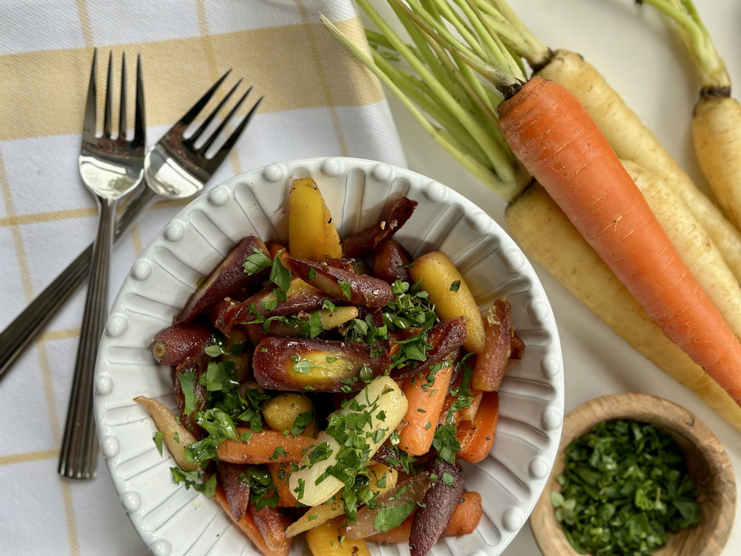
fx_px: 1028
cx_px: 370
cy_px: 278
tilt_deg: -87.9
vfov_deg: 30.3
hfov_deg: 39.7
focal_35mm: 48
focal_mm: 6.86
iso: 125
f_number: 1.78
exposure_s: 1/171
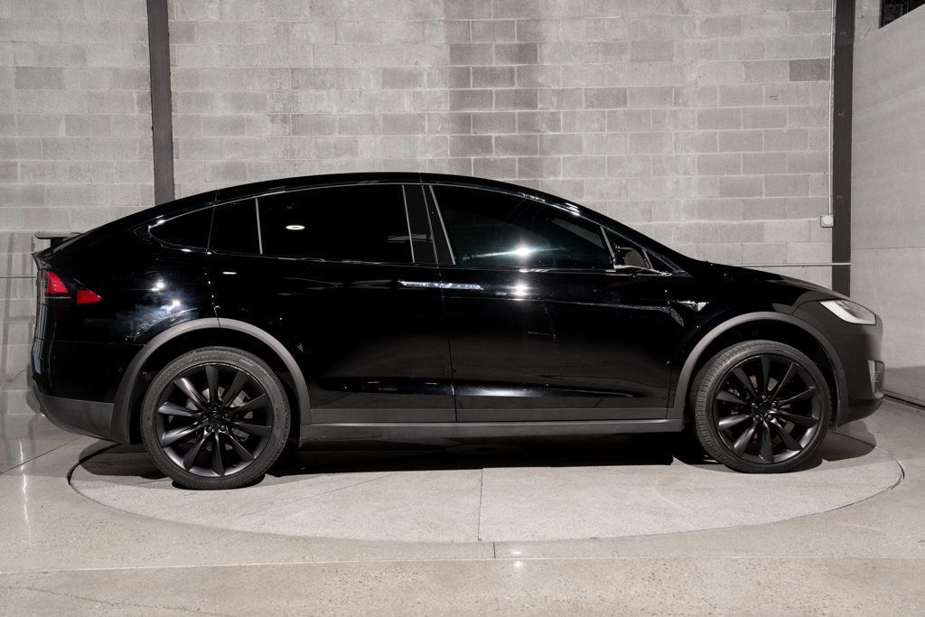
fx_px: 1156
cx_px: 462
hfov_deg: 43.6
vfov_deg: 29.9
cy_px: 308
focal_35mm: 45
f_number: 6.3
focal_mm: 45
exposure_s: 1/50
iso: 250
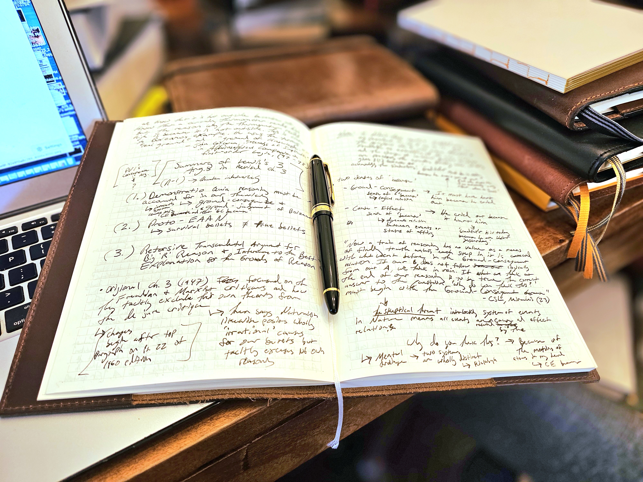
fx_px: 427
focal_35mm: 23
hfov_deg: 73.9
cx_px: 322
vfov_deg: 58.9
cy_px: 241
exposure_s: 1/120
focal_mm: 6.3
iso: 200
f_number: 1.7
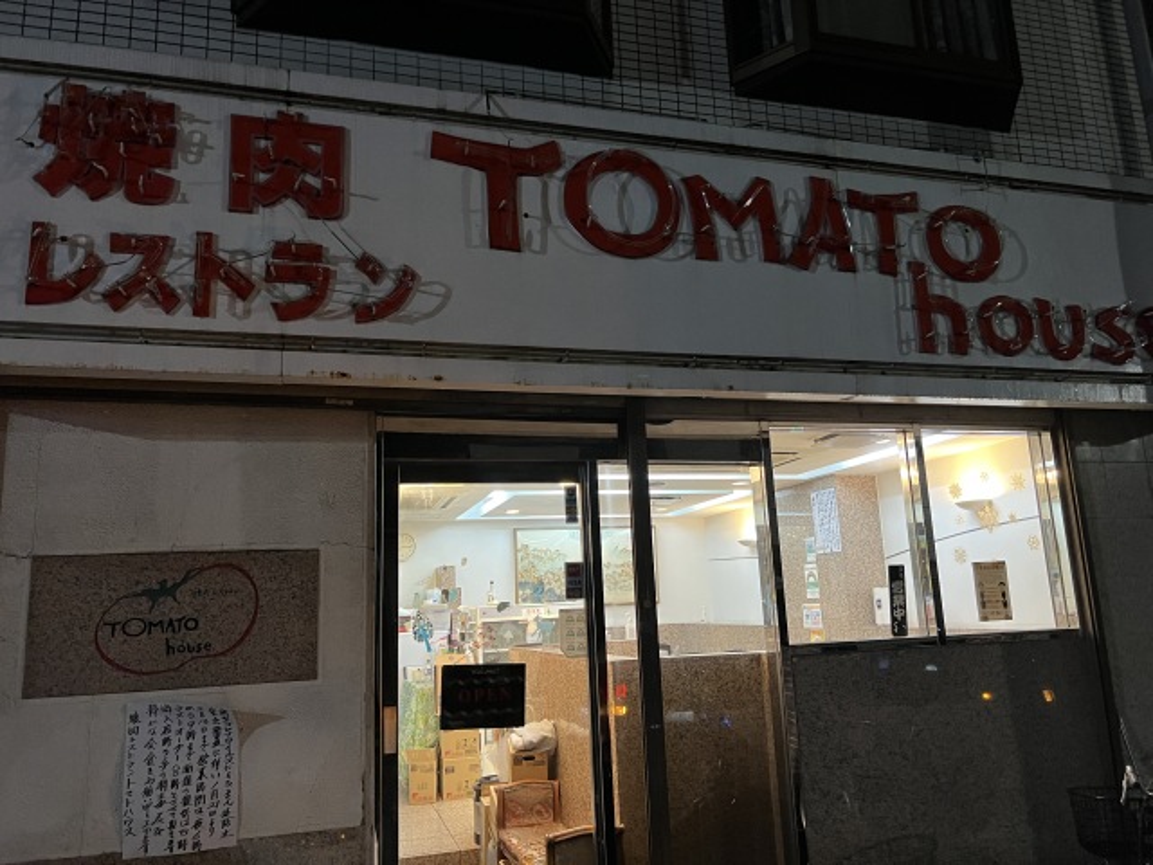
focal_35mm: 26
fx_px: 866
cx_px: 576
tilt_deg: +11.2
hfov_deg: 67.3
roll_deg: +2.7
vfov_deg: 53.1
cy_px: 432
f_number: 1.5
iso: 500
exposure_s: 1/50
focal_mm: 5.7
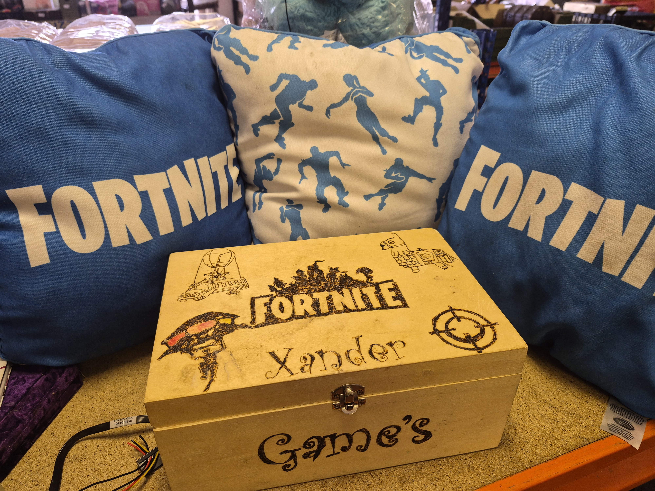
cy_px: 246
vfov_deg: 58.9
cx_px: 328
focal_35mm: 23
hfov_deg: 73.9
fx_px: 435
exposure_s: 1/100
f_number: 1.8
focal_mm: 5.4
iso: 320
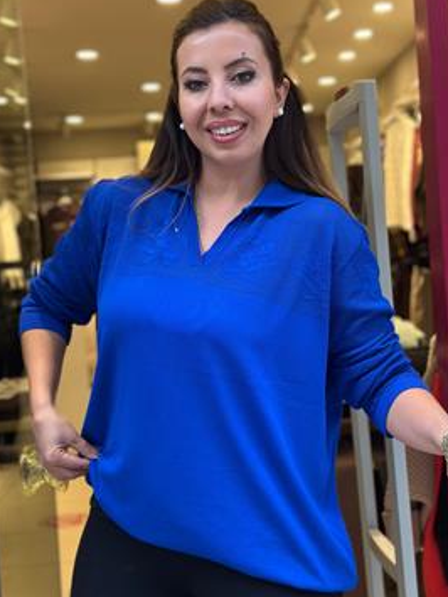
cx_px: 256
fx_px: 965
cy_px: 276
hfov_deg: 26.1
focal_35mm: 56
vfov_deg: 34.3
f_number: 1.78
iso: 125
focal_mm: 6.86
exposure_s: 1/100
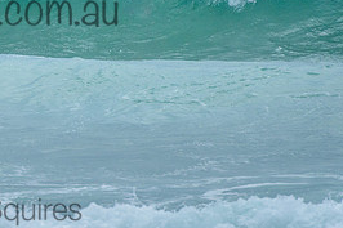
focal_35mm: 1069
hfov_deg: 1.9
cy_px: -31
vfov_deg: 1.3
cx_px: -15
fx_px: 10179
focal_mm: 400
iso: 500
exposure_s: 1/1600
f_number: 7.1
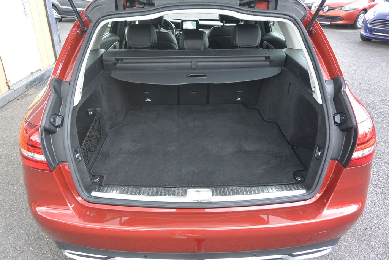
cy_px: 130
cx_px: 194
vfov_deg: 47.9
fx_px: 292
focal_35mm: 27
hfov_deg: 67.4
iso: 400
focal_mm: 10
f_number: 3.5
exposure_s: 1/125
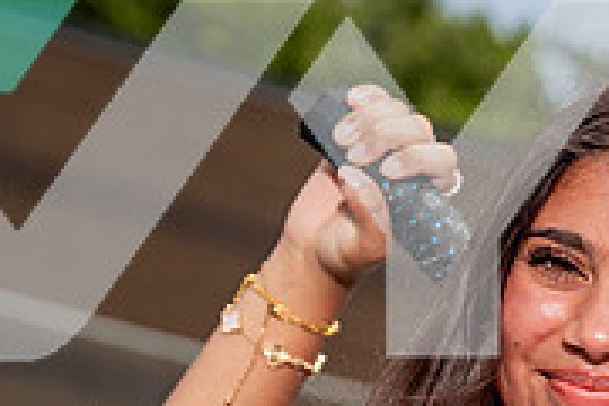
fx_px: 3806
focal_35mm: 225
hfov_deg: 9.1
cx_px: 595
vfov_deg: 6.0
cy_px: 590
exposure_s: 1/1250
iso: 100
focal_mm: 70
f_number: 4
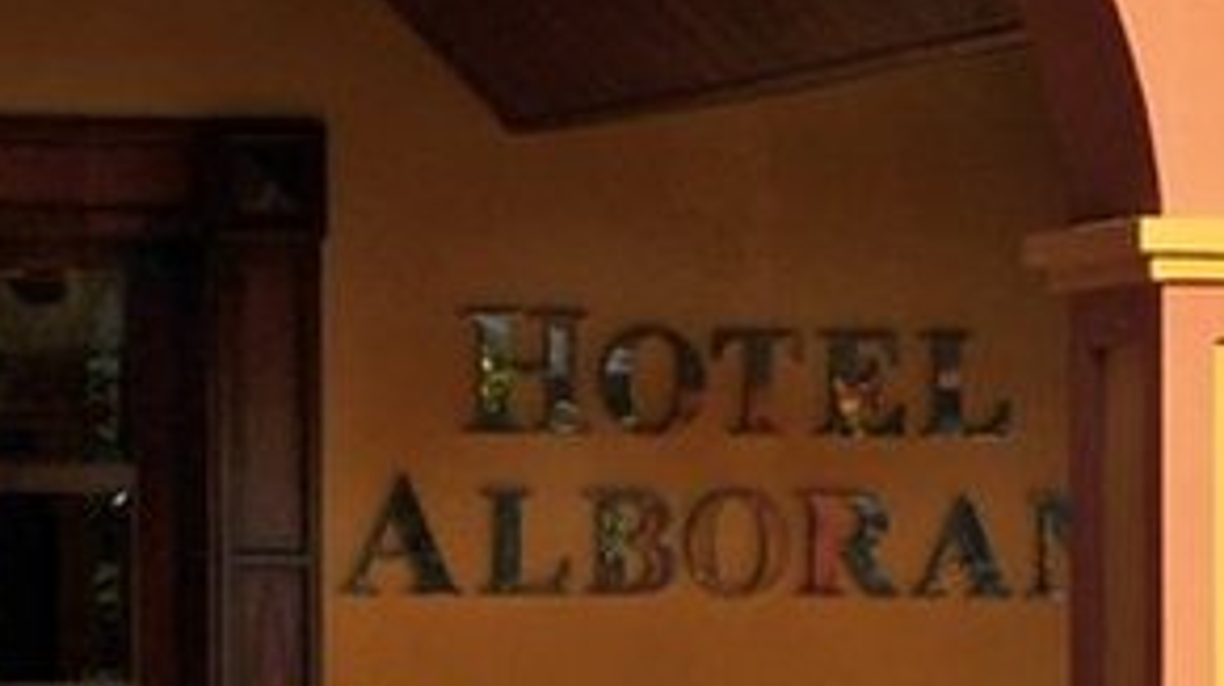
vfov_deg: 3.9
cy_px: 602
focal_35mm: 308
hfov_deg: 7.0
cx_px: 1186
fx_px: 9986
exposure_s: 1/250
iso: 200
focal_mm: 42
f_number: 18
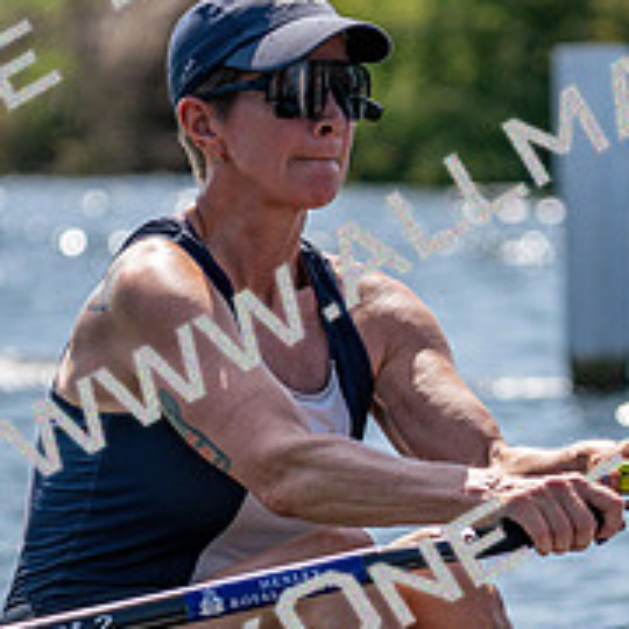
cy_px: 487
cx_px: 426
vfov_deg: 3.2
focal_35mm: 549
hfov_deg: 3.2
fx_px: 11286
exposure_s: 1/2000
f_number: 5.6
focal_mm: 200
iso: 250
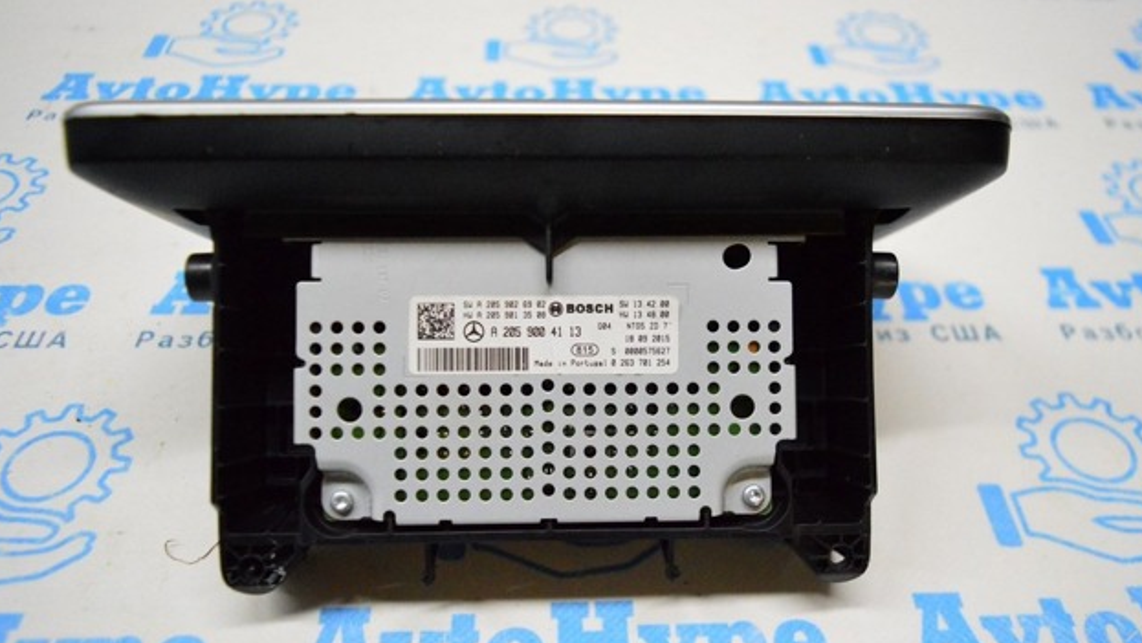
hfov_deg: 66.0
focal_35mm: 29
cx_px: 581
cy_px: 358
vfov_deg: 40.2
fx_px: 878
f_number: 3.5
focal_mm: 18
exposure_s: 1/800
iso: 6400
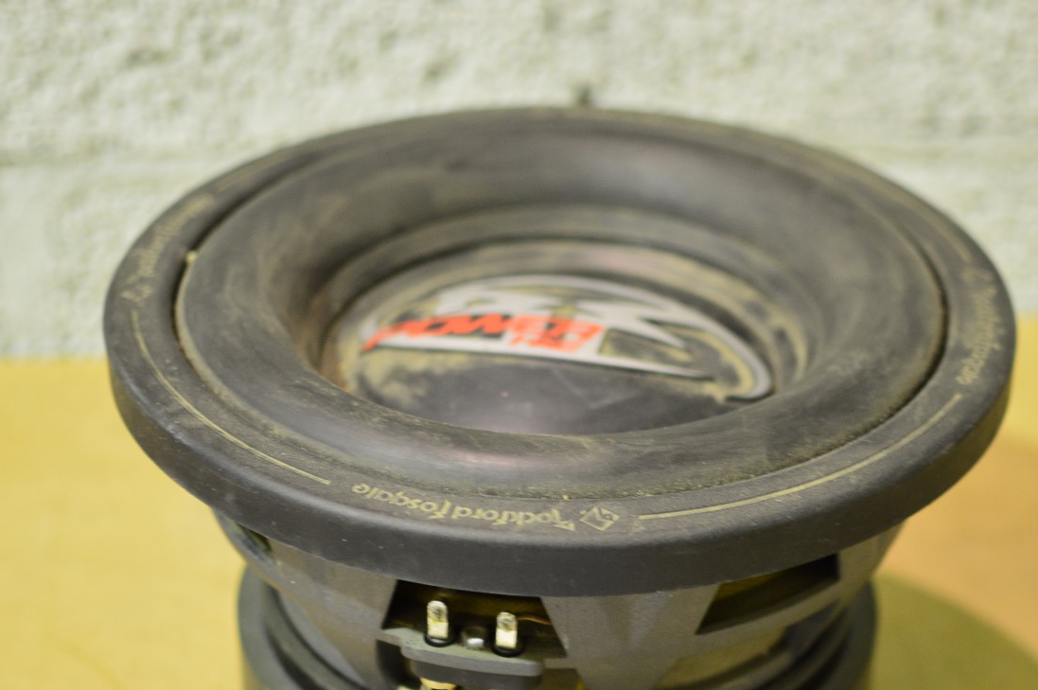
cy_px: 500
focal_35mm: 78
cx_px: 600
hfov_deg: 26.1
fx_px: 2239
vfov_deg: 17.4
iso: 400
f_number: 1.8
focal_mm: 35
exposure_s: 1/30
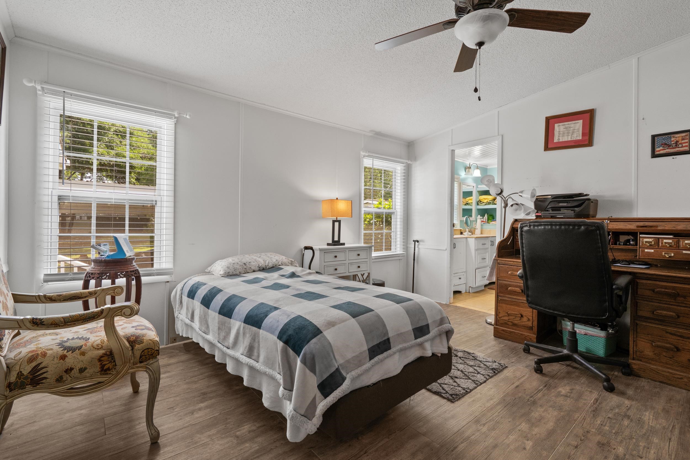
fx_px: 307
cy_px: 230
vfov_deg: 73.8
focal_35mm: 16
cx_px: 345
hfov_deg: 96.7
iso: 1250
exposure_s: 1/15
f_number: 8
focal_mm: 16
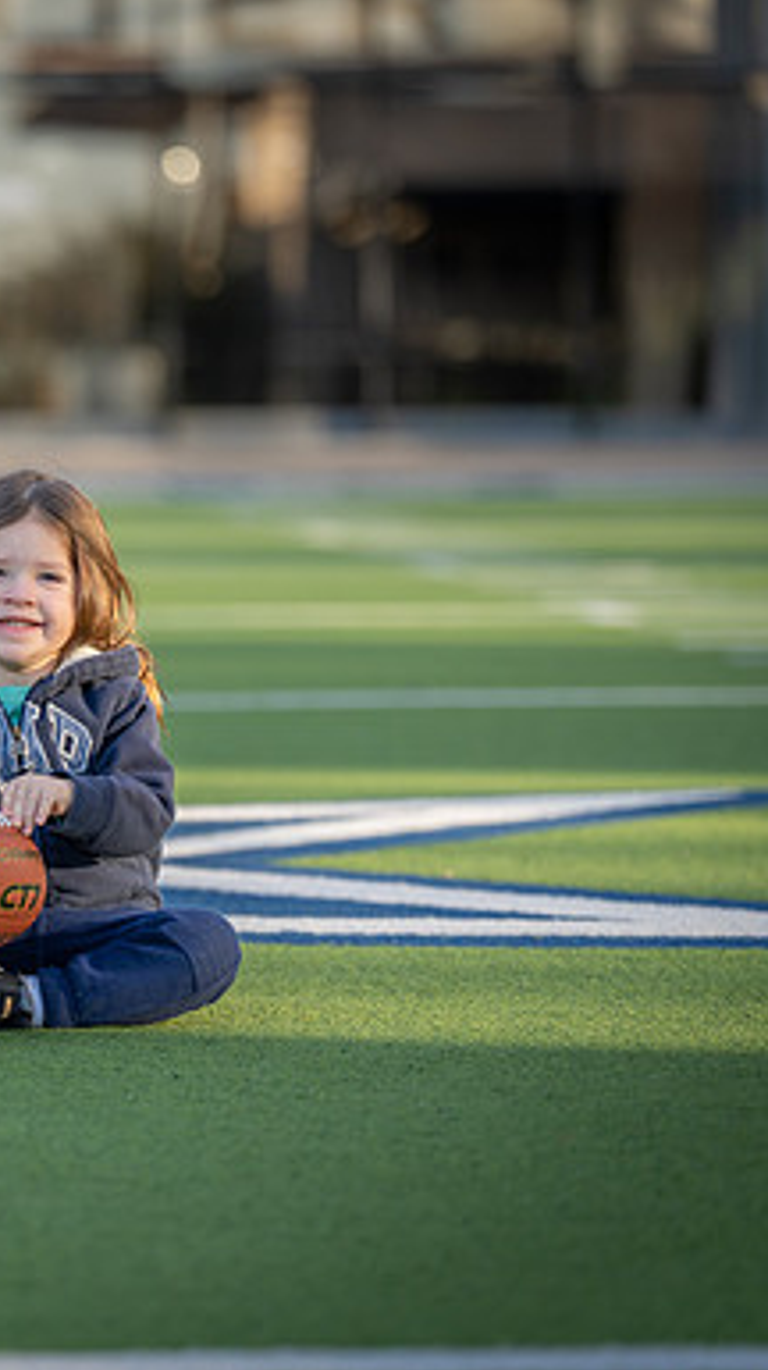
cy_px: 685
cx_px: -185
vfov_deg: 10.8
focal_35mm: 199
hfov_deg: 6.1
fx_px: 7219
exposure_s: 1/400
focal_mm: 126
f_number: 2.8
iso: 100
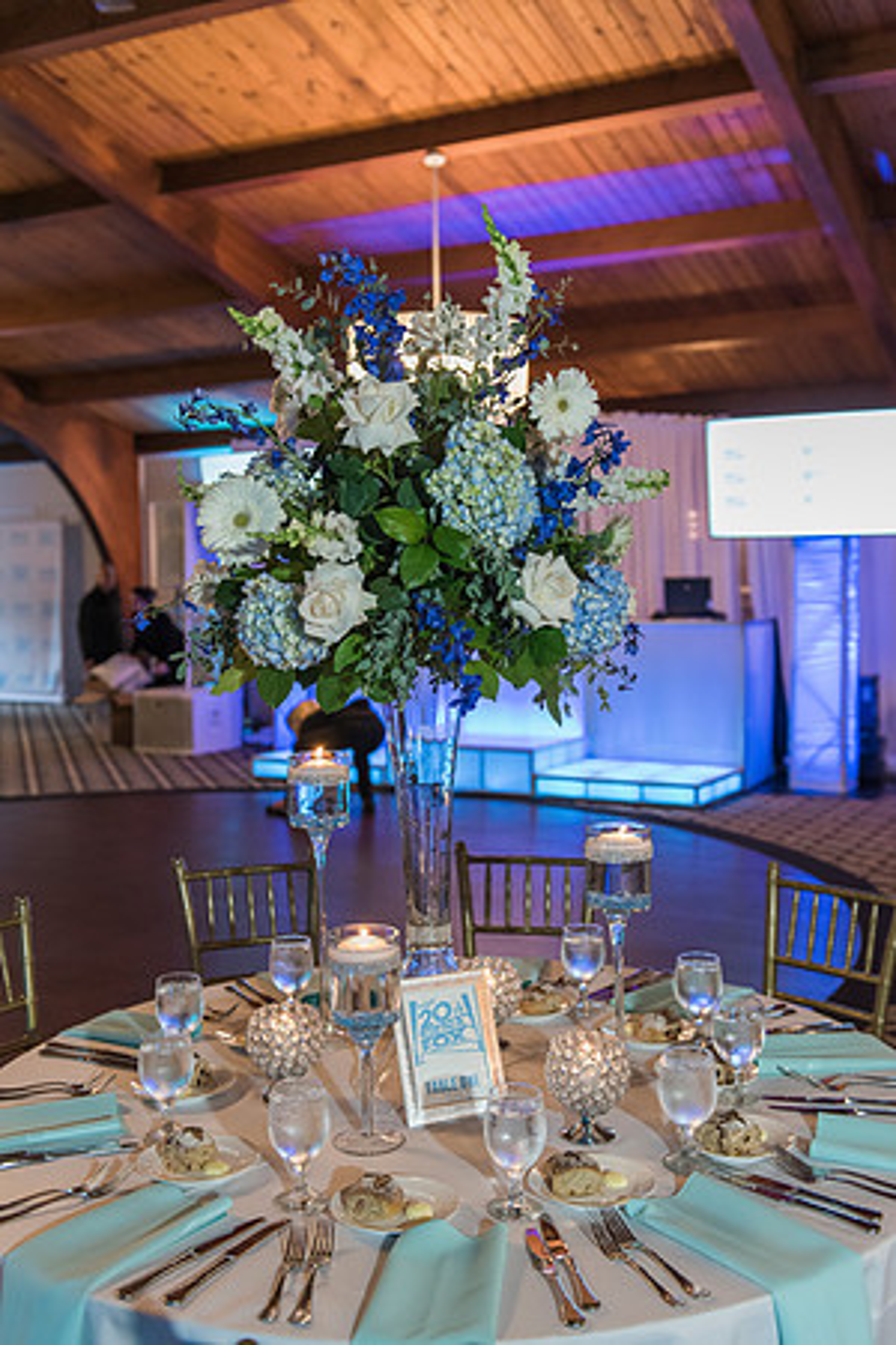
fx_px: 1419
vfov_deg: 50.7
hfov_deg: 35.1
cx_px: 448
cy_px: 672
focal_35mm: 38
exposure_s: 1/100
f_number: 3.2
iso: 2500
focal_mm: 38
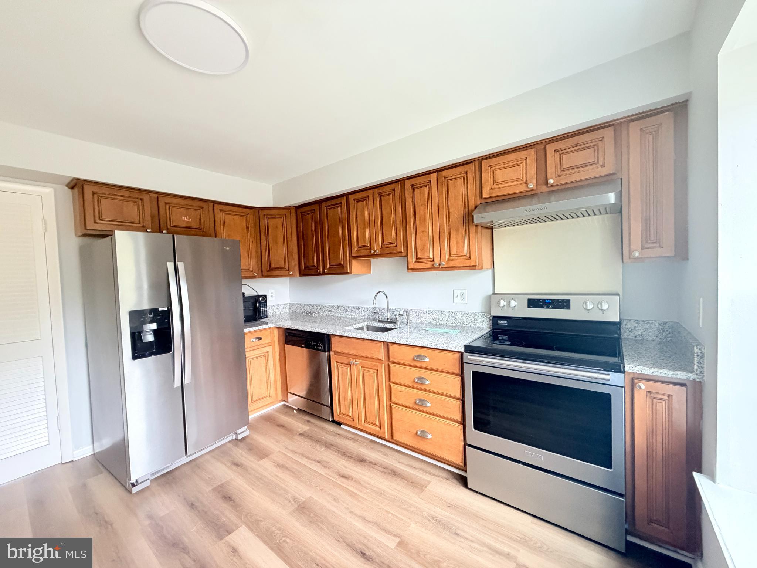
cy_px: 284
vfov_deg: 85.7
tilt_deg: -1.9
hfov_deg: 102.1
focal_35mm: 14
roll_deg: +2.4
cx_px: 378
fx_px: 306
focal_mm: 2.22
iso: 500
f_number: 2.2
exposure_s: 1/60
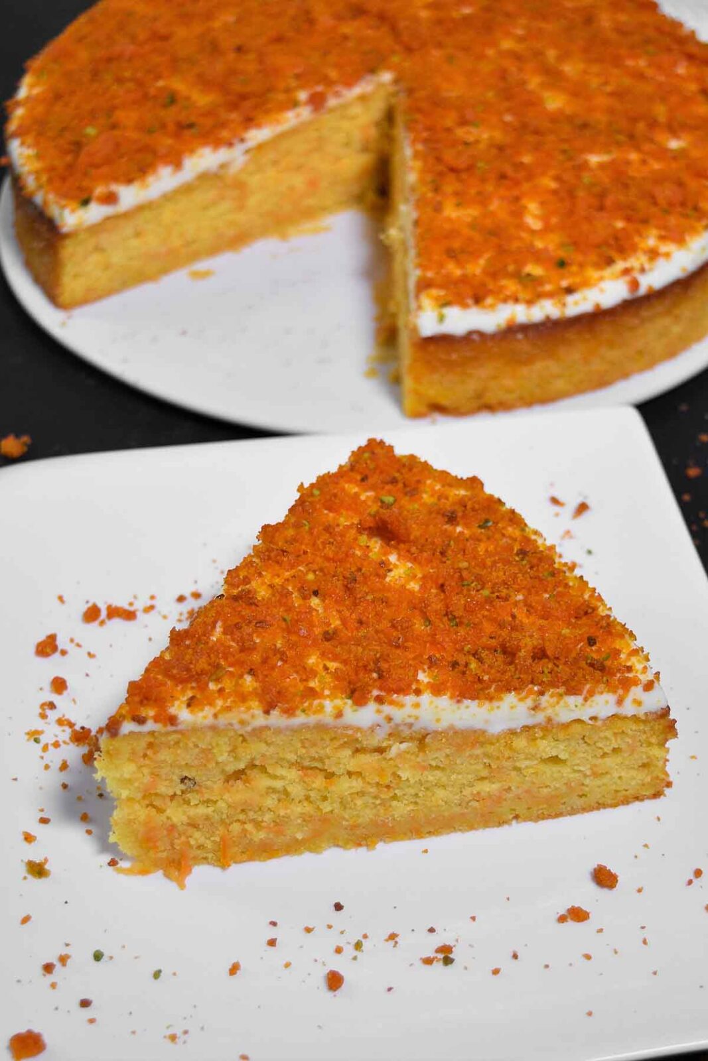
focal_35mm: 51
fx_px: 1504
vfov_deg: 38.9
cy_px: 530
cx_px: 354
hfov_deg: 26.5
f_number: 4.5
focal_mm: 34
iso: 900
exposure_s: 1/60
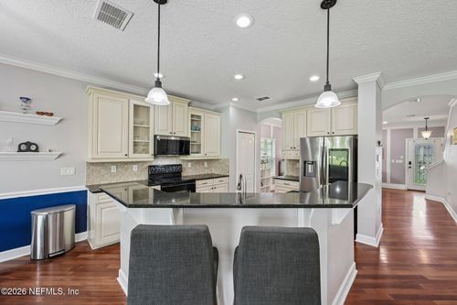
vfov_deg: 81.2
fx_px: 178
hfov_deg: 104.3
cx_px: 228
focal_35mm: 14
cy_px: 152
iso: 400
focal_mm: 14
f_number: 8
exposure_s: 1/8
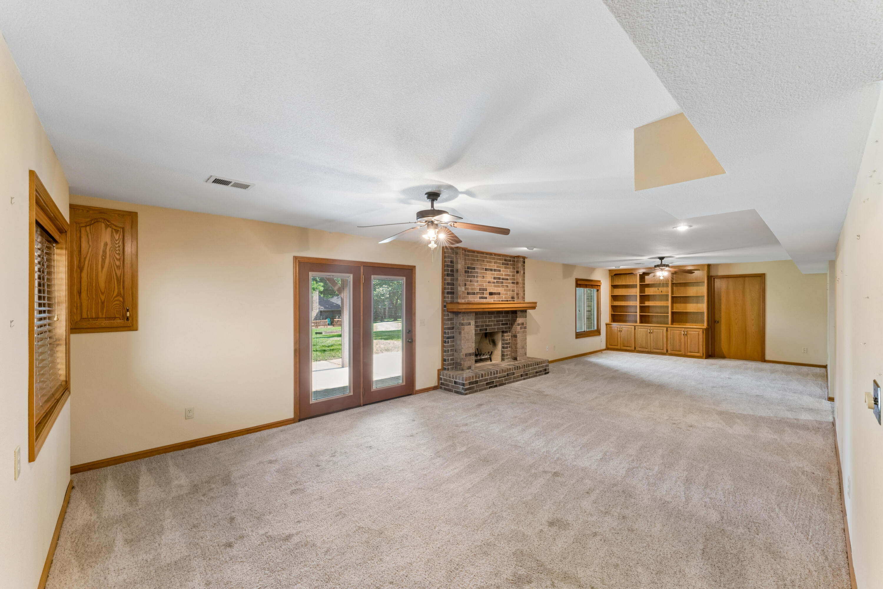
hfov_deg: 104.3
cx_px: 442
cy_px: 294
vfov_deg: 81.2
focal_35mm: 14
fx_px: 343
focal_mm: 14
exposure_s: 1/2
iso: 400
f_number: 14
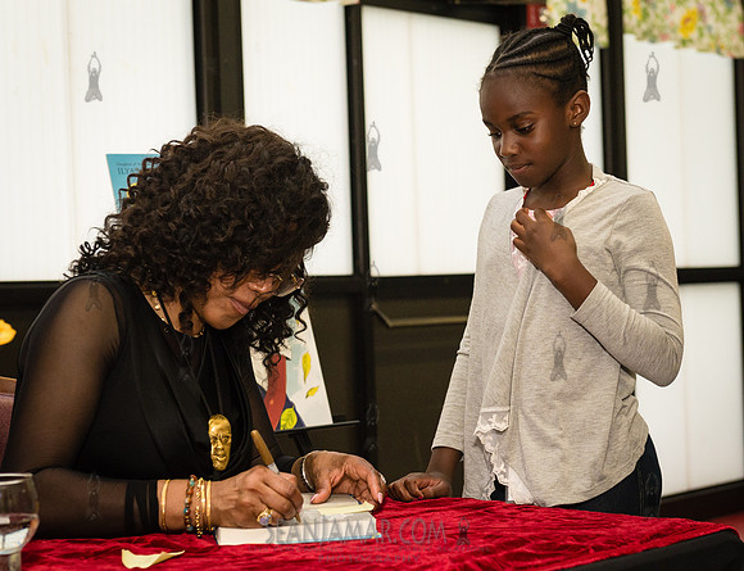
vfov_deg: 20.1
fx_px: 1606
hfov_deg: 26.1
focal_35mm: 74
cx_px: 391
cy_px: 322
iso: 2000
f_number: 4.5
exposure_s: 1/500
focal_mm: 60
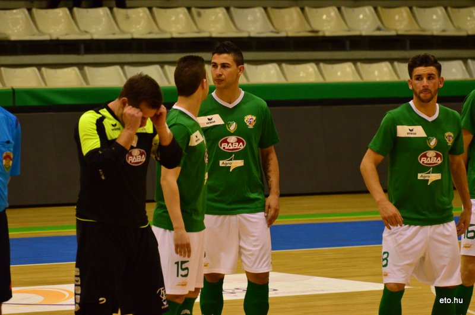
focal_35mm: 315
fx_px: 4148
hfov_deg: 6.6
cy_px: 158
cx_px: 238
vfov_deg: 4.3
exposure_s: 1/500
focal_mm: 210
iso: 4000
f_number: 5.3
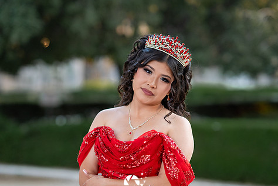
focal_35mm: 104
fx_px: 803
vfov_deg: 13.2
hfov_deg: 19.6
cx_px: 133
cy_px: 103
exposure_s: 1/125
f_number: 1.8
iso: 1600
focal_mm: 85
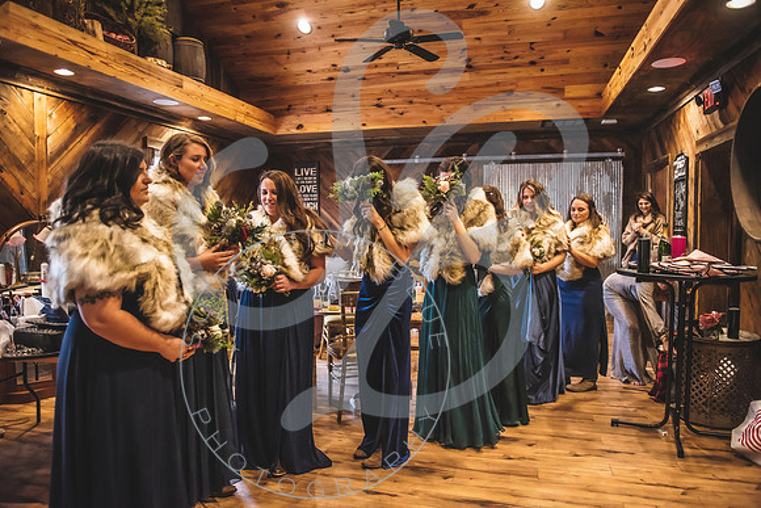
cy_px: 254
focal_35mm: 24
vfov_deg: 53.2
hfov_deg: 73.7
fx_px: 507
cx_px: 380
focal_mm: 24
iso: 2500
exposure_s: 1/125
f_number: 2.8
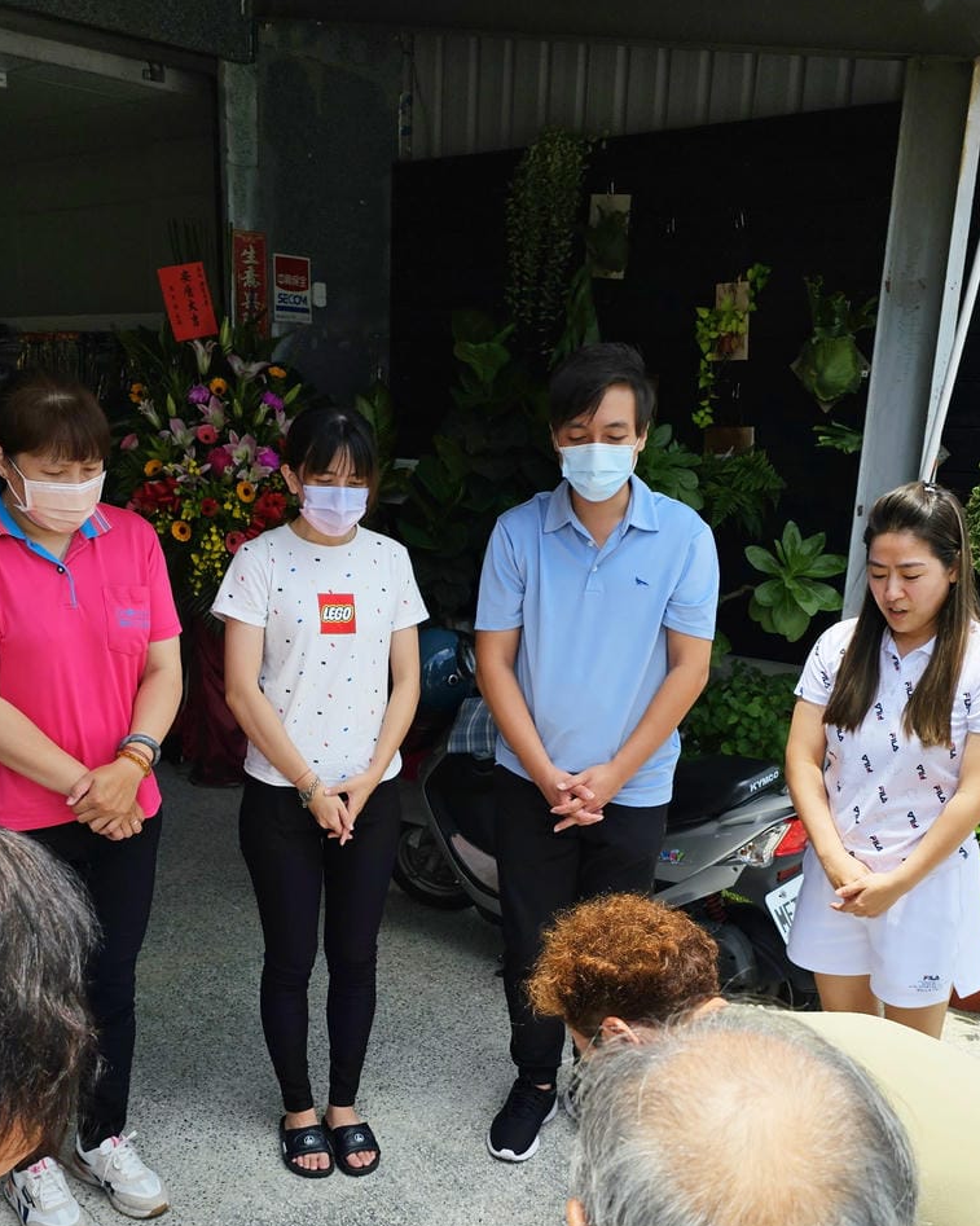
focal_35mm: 38
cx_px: 504
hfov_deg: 39.1
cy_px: 852
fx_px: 1378
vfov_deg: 46.9
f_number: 1.7
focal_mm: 6.3
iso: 10
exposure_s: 1/902
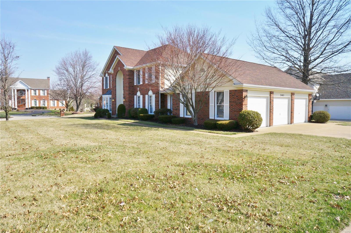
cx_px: 176
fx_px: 234
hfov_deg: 73.8
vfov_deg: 53.0
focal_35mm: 24
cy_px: 116
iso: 100
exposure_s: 1/60
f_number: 14
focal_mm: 16
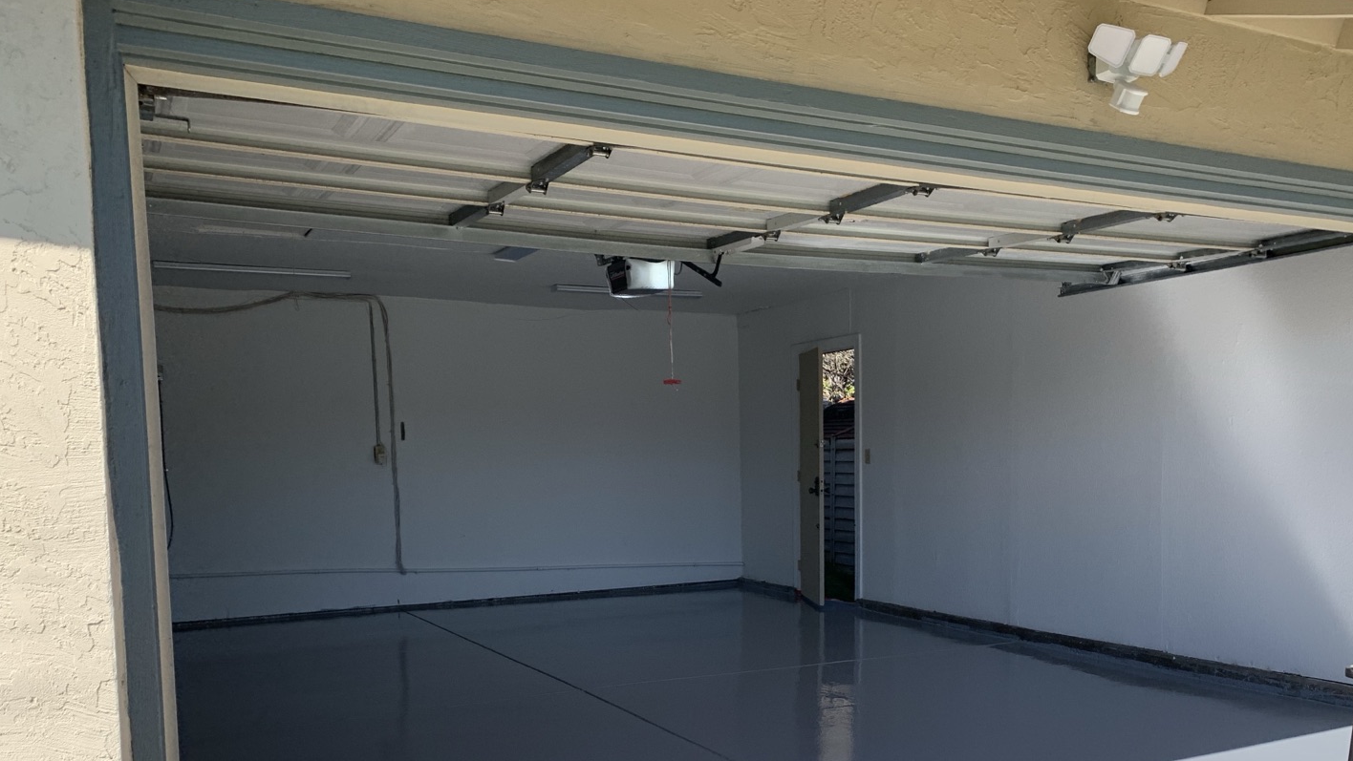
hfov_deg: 61.0
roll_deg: +1.4
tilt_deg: -5.8
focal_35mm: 32
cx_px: 702
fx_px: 1148
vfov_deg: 35.9
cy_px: 562
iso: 25
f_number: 1.8
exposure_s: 1/1610
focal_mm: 4.25
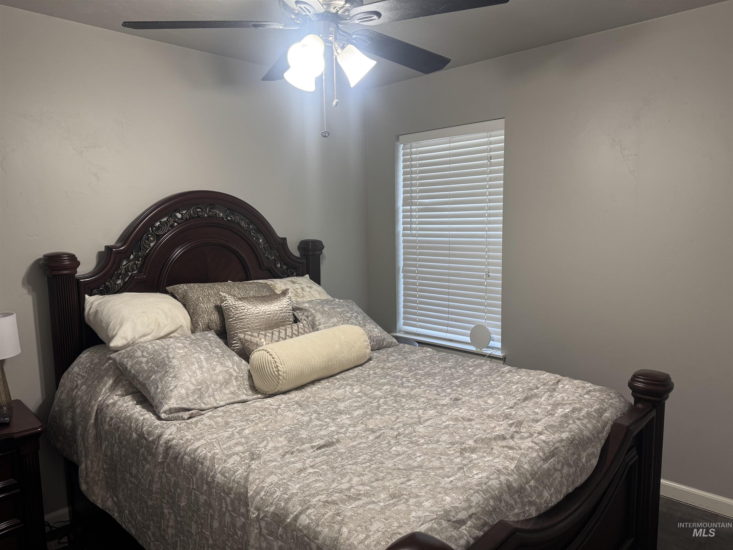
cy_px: 275
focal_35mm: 24
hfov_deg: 71.6
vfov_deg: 56.8
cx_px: 366
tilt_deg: -8.0
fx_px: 508
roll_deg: +1.6
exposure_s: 1/60
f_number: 1.78
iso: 125
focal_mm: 6.76
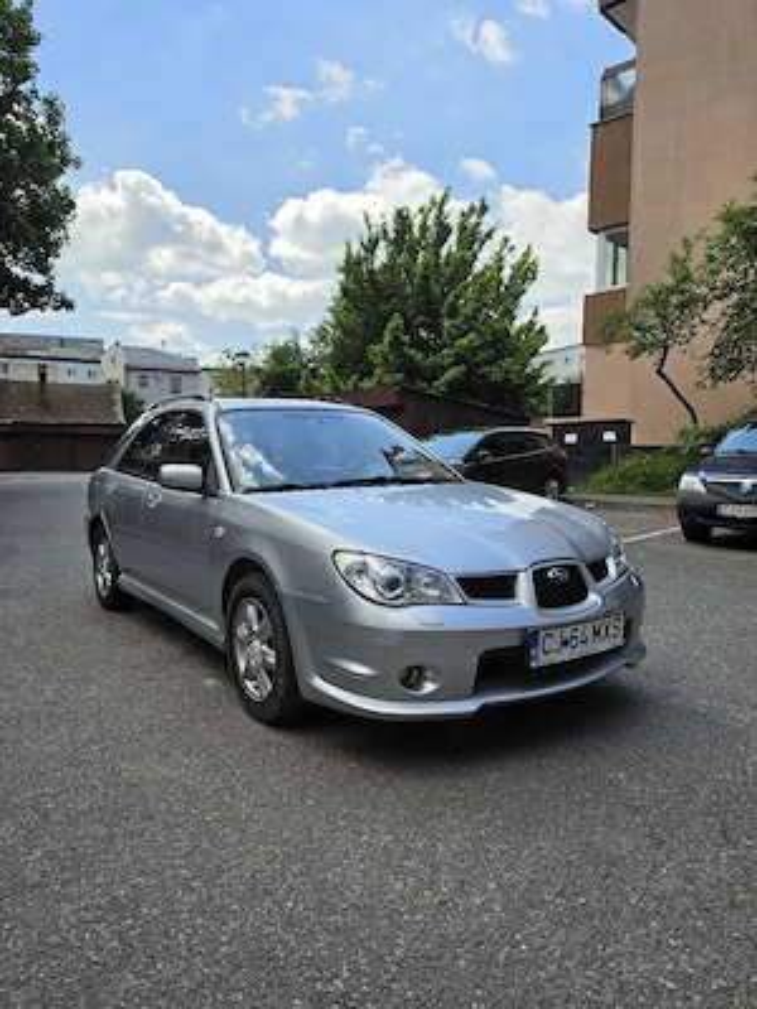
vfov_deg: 73.9
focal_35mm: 23
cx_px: 378
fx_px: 671
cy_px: 504
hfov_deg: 58.9
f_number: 1.4
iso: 64
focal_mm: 6.5
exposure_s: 1/10000
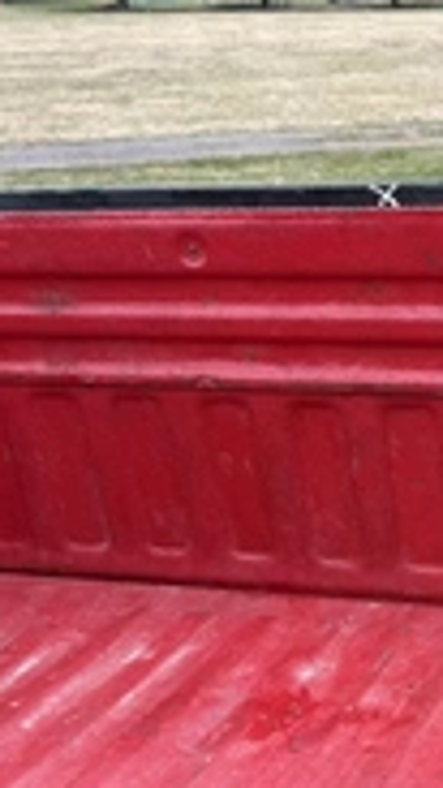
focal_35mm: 57
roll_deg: +3.4
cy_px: 521
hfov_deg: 20.1
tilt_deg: -24.3
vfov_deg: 36.3
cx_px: 495
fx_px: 1190
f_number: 1.78
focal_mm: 6.76
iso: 80
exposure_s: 1/612
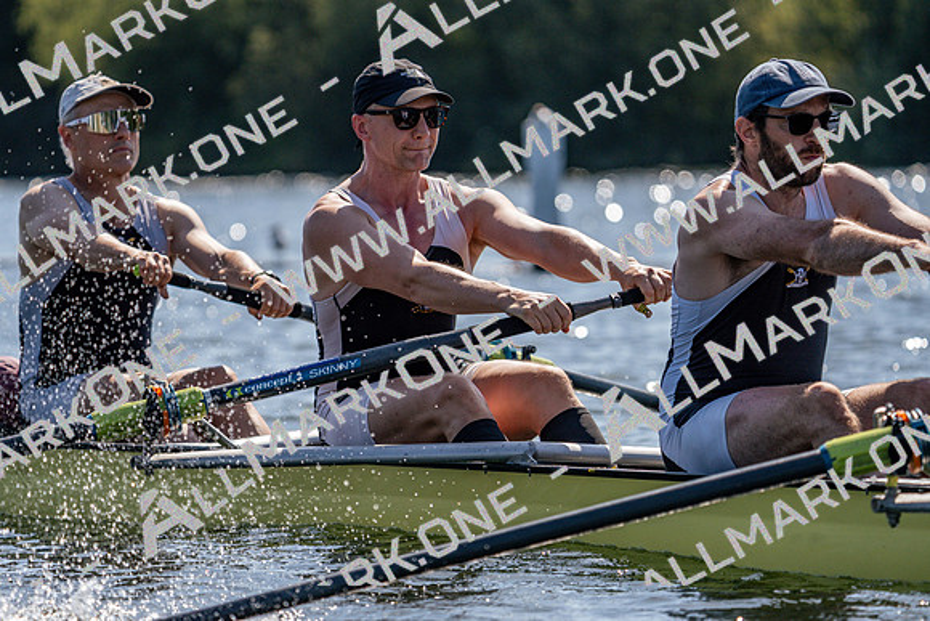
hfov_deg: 7.0
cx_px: 465
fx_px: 7622
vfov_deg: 4.7
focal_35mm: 295
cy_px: 310
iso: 320
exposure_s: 1/2000
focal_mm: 295
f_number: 5.6
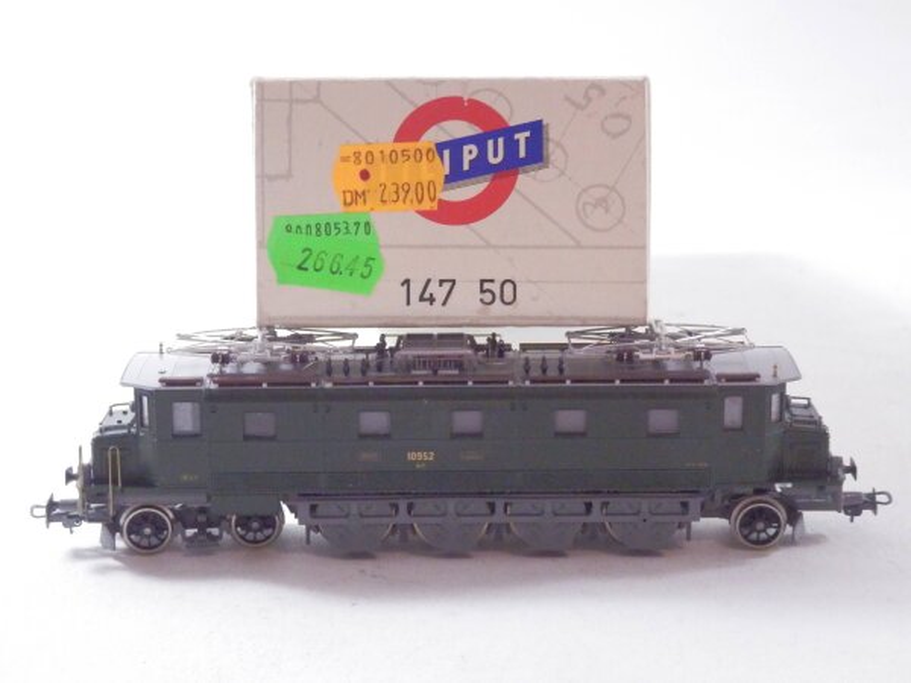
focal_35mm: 66
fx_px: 1737
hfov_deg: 29.4
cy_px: 342
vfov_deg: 22.3
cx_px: 456
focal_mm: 11.9
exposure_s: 1/160
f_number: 4.4
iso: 1600
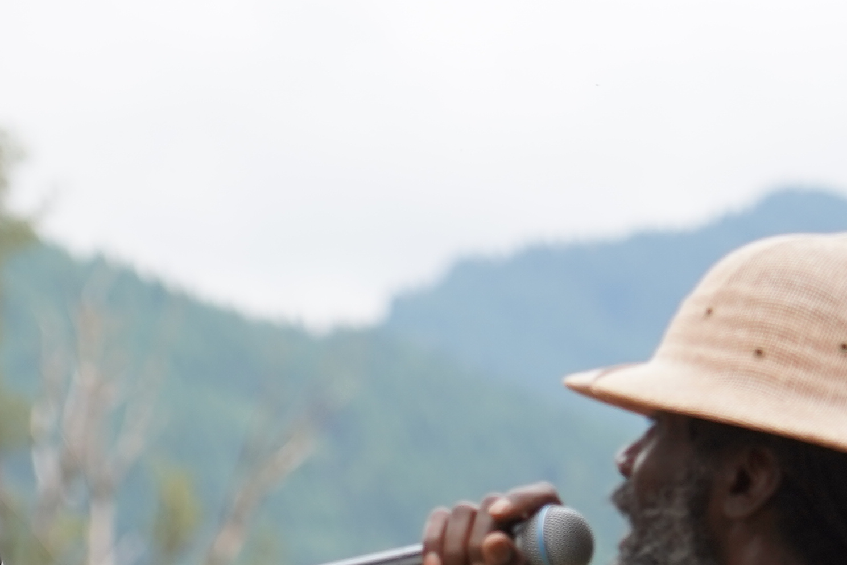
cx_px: 251
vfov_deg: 3.2
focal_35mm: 423
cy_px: 931
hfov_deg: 4.9
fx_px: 9952
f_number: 4
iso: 250
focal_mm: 105
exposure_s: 1/160
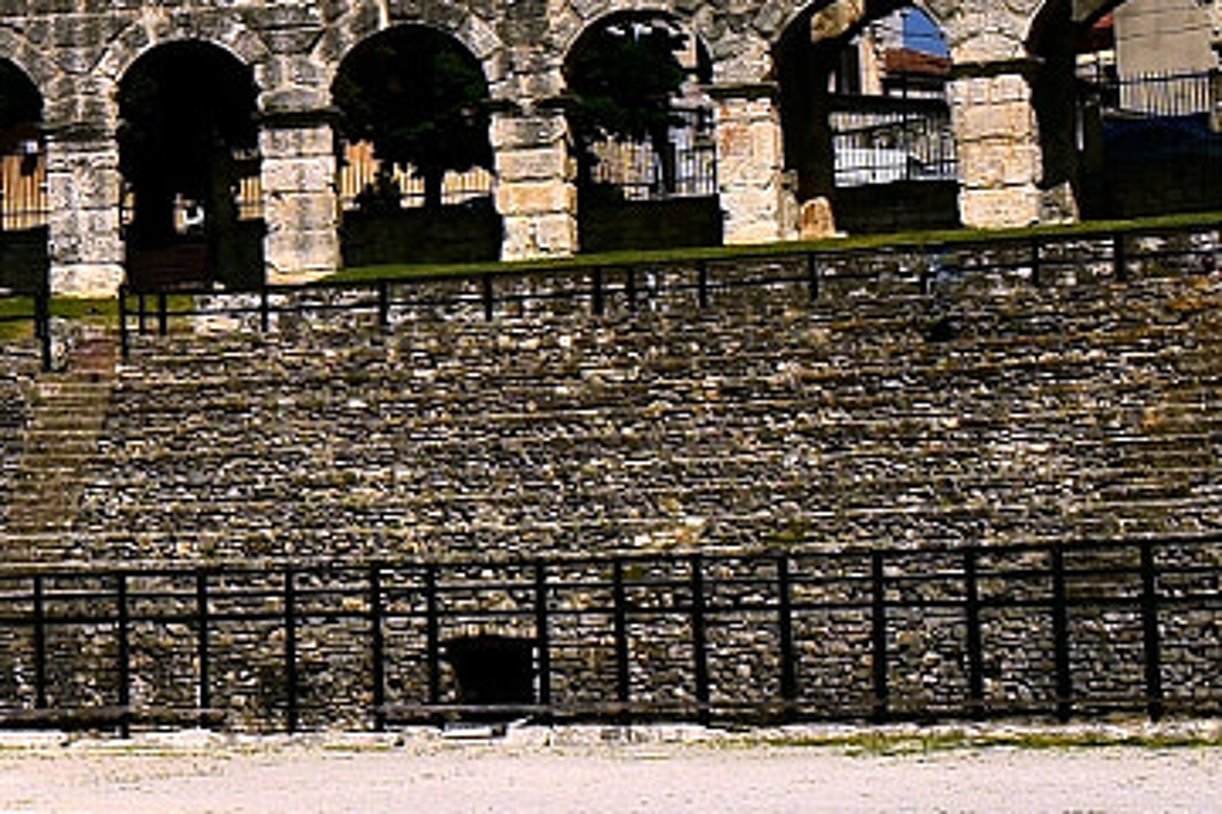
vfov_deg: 11.4
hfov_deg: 15.6
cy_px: 129
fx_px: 4073
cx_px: -675
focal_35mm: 120
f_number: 7.1
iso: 100
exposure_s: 1/800
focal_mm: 18
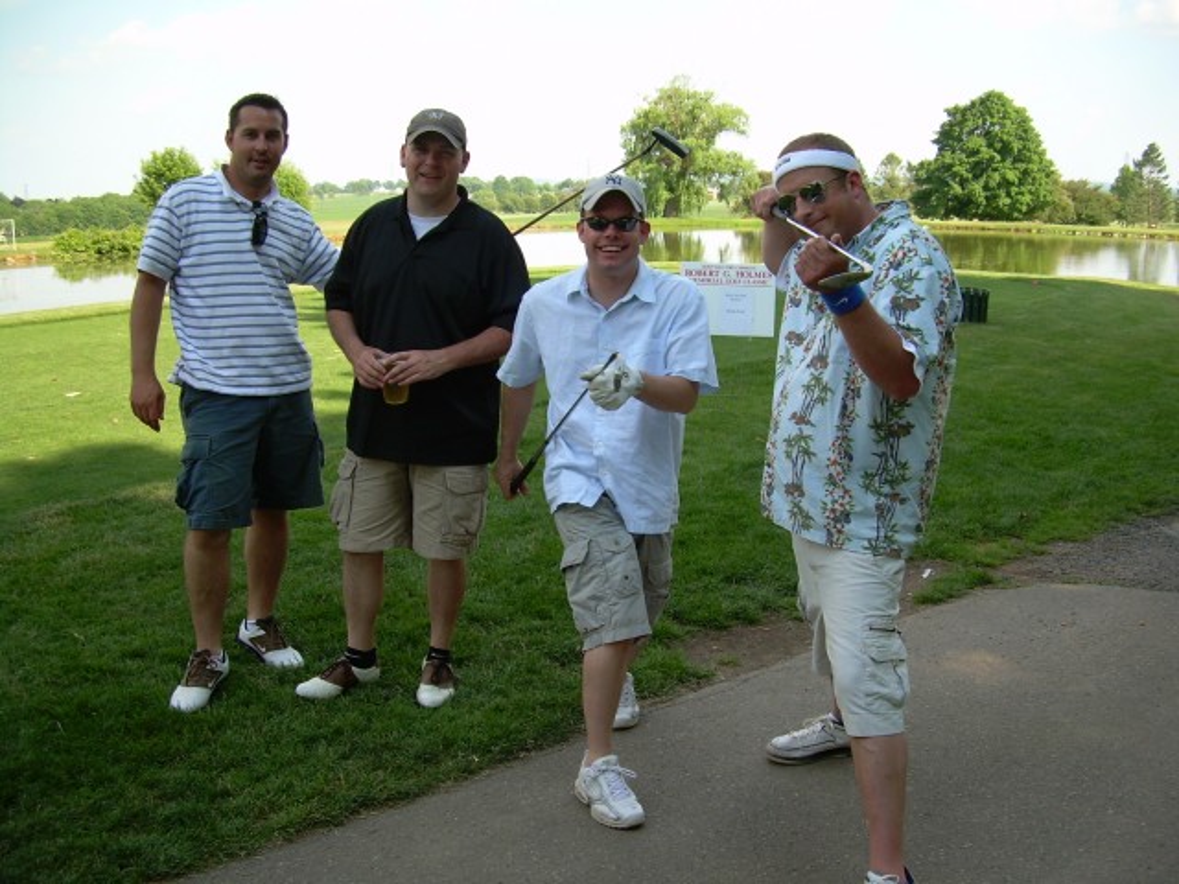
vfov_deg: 37.7
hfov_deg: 49.0
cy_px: 442
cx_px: 590
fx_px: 1294
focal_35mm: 38
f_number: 2.8
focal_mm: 6.3
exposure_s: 1/324
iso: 50
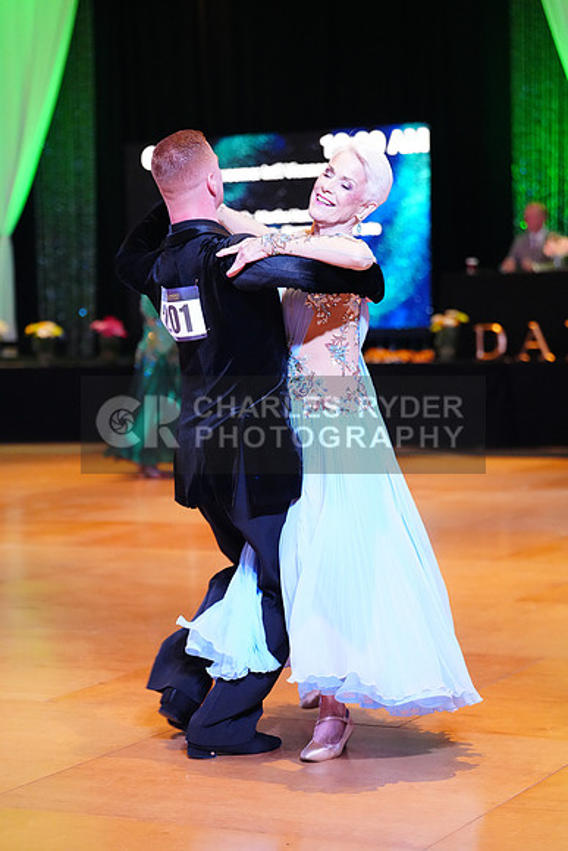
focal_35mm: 88
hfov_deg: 15.5
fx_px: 2081
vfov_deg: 23.1
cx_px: 284
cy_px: 426
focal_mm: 88
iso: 5000
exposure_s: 1/400
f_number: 2.8
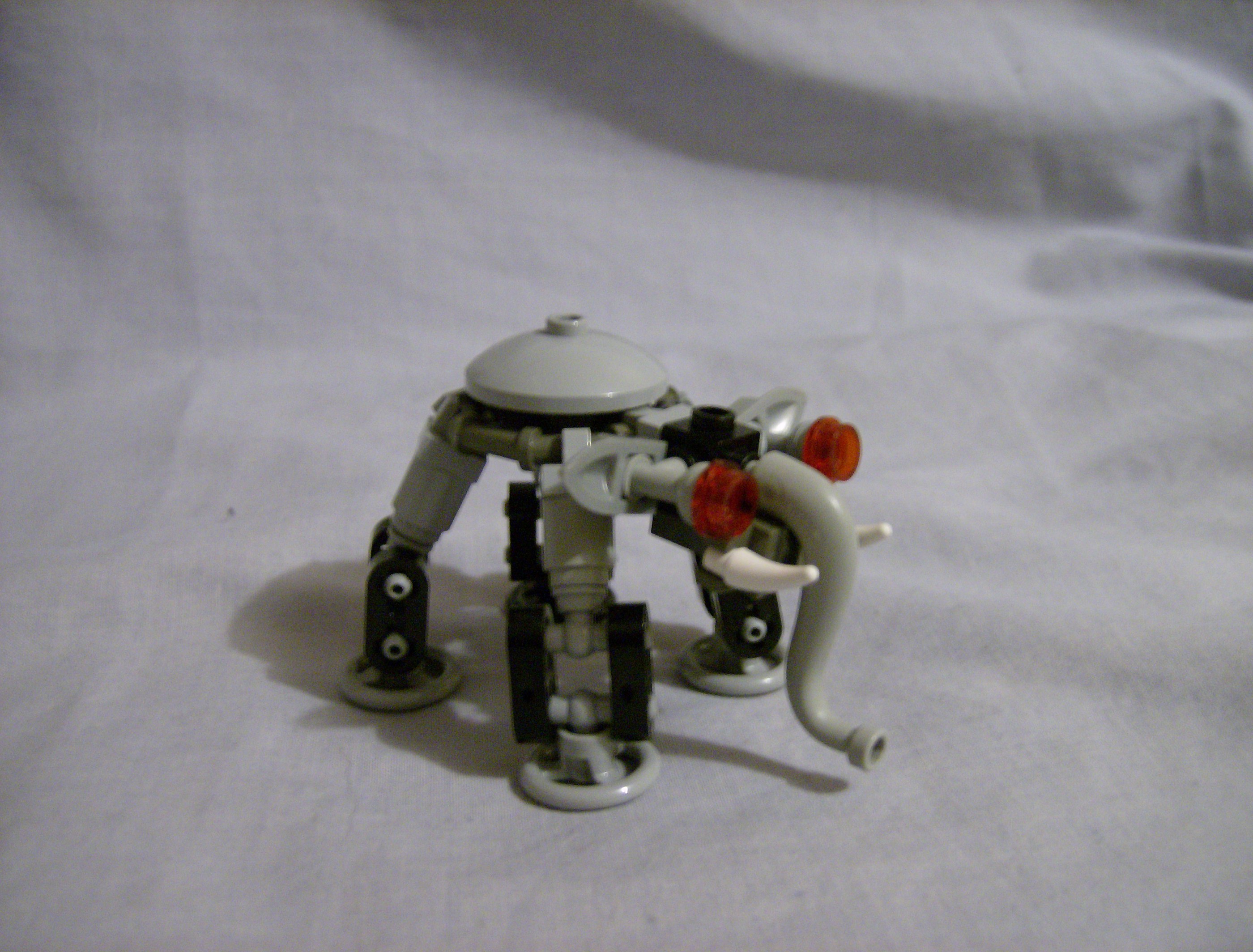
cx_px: 626
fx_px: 1309
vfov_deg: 40.0
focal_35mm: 36
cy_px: 476
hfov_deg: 51.1
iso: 200
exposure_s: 1/10.6
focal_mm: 6
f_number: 2.8
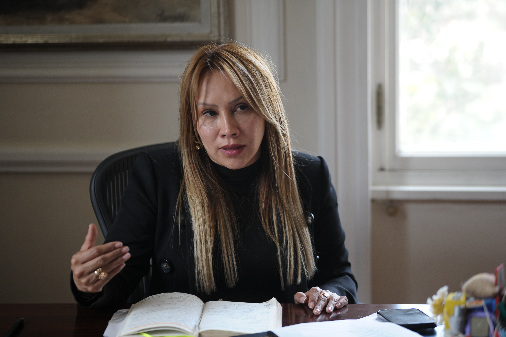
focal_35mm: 85
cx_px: 253
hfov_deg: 23.9
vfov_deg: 16.1
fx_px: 1194
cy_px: 168
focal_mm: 85
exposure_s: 1/500
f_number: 2.8
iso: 800
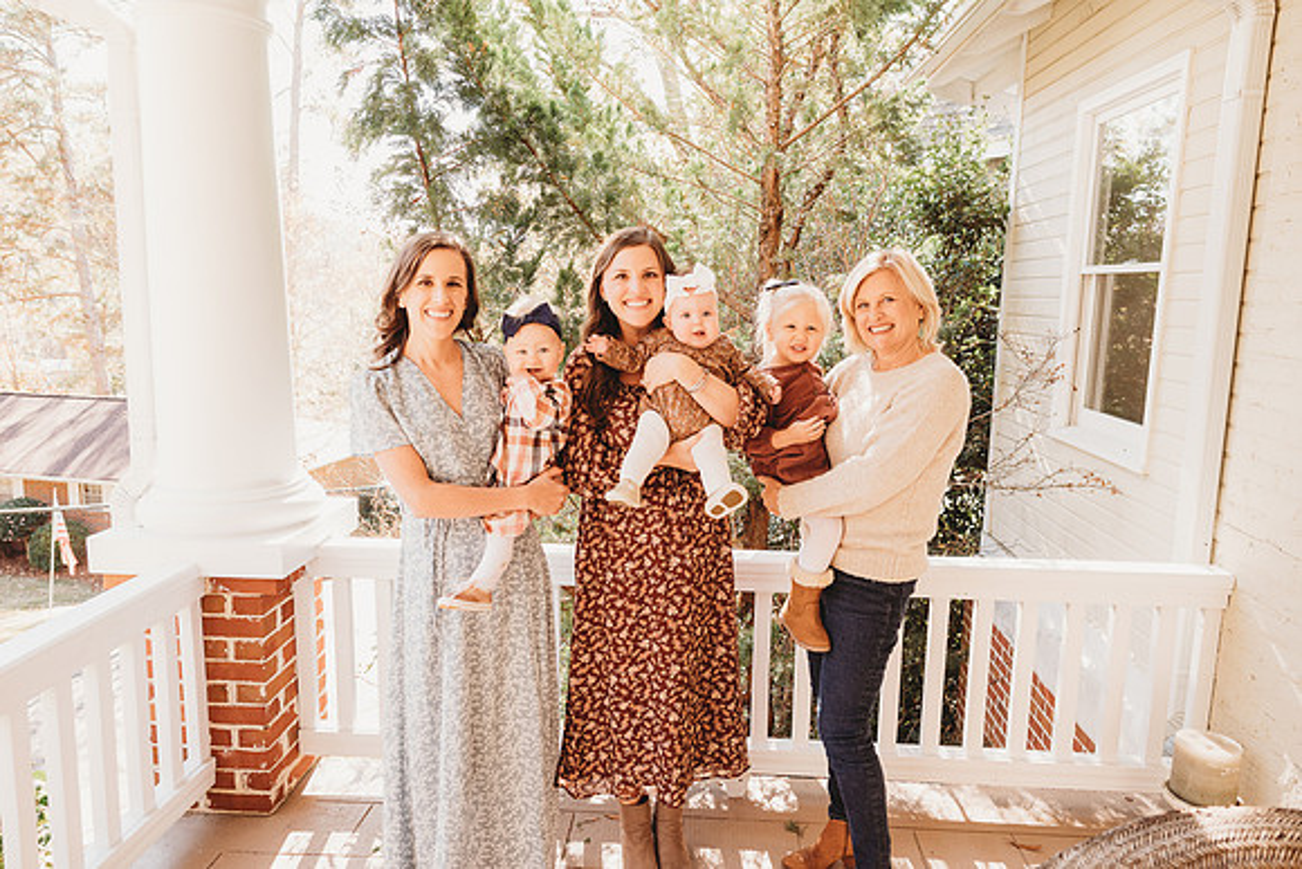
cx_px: 651
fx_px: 868
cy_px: 434
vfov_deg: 53.2
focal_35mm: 24
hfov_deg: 73.7
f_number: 4.5
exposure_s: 1/200
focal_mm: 24
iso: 400
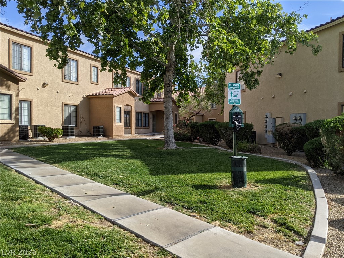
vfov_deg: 51.4
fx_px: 268
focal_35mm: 27
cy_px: 129
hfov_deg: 65.3
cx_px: 172
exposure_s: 1/1957
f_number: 1.8
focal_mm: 4.44
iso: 44
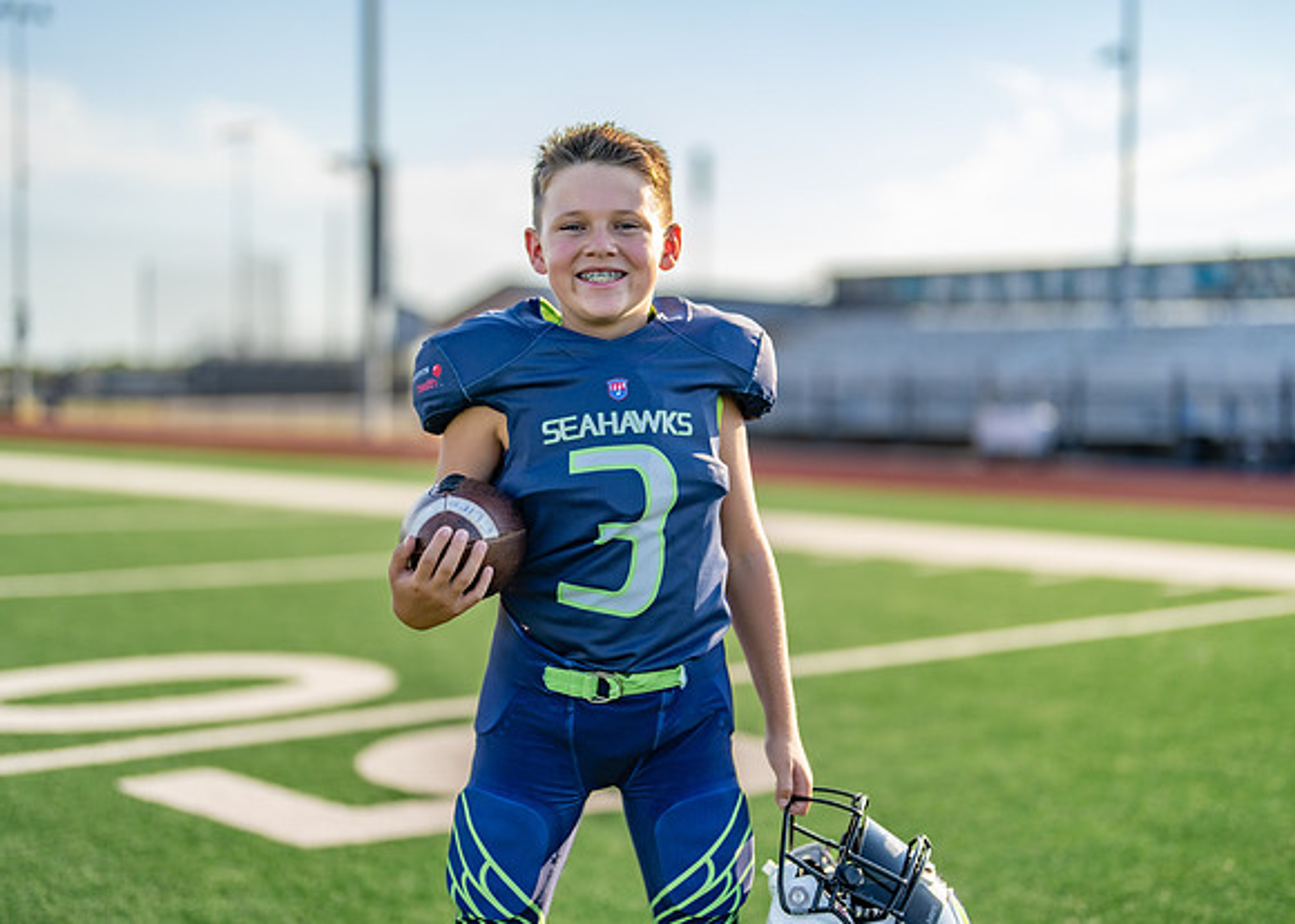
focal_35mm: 53
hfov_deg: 36.7
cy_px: 462
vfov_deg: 26.6
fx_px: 1953
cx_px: 648
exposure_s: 1/4000
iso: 100
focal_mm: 50
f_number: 1.2
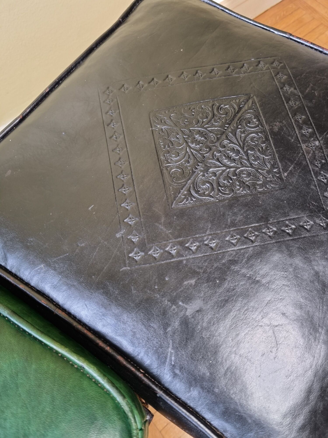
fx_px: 328
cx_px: 164
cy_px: 219
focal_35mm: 26
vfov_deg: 67.3
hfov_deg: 53.1
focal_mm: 5.4
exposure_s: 1/50
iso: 200
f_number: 1.8
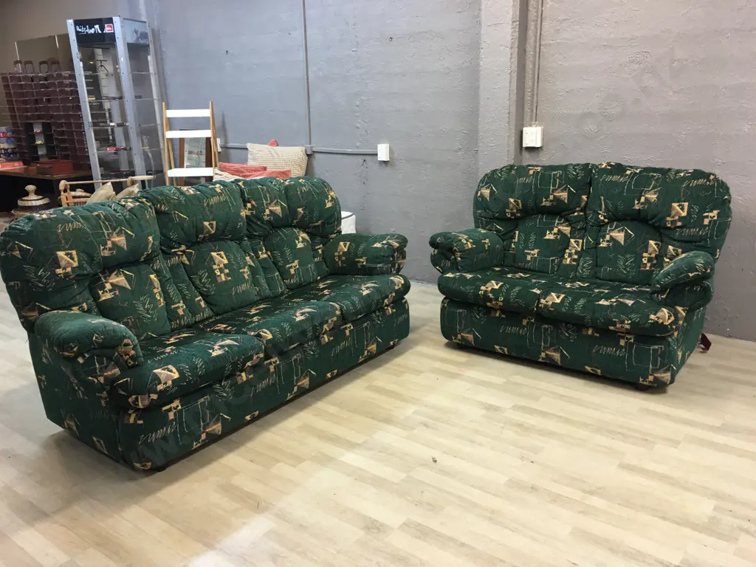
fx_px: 633
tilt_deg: -13.2
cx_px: 378
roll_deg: +0.2
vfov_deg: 48.2
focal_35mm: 29
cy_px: 284
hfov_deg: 61.7
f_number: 2.2
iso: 50
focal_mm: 4.15
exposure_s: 1/17
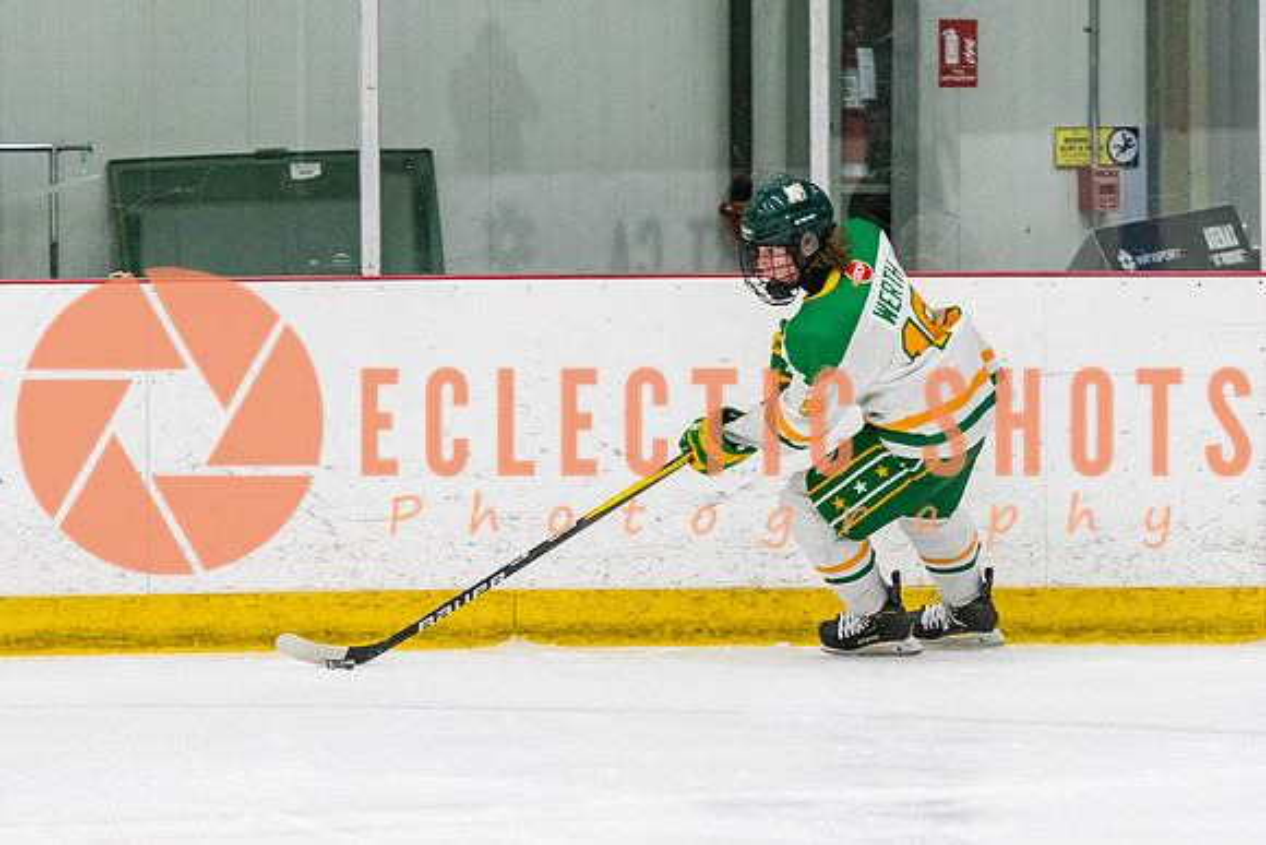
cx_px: 809
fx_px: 9908
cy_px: 432
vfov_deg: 4.9
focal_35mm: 282
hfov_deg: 7.3
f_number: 2.8
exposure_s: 1/640
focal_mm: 135
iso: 1600
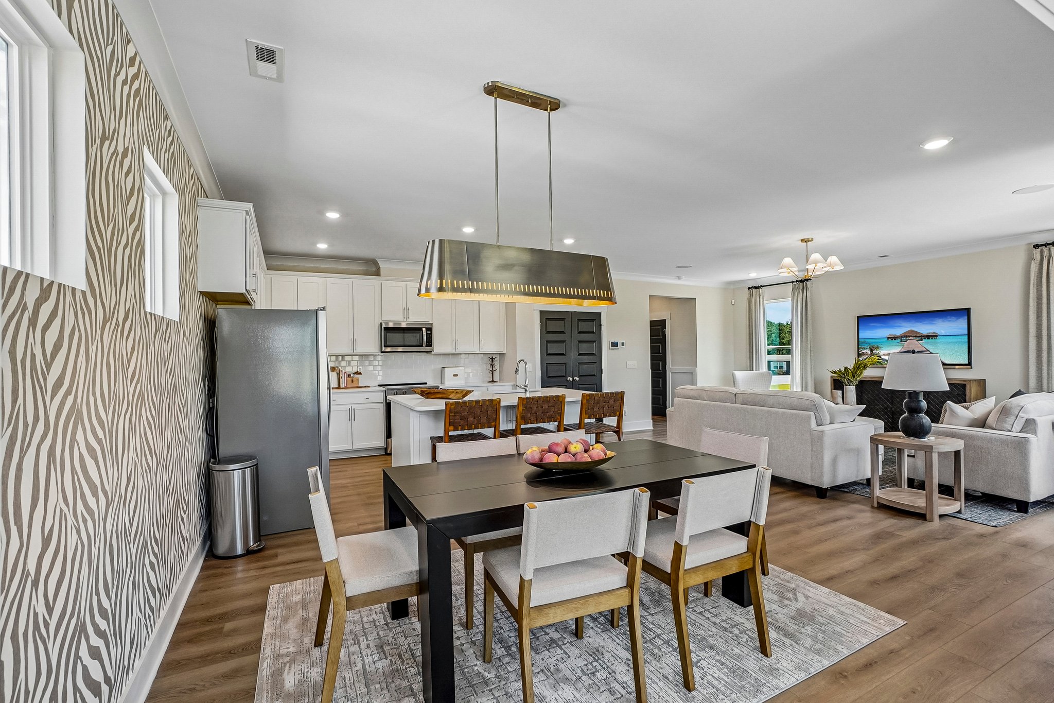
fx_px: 439
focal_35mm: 15
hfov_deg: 100.4
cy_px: 352
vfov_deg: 77.3
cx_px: 527
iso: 400
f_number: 8
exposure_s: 1/13
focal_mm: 10
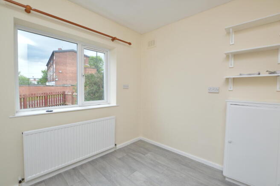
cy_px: 93
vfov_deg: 77.2
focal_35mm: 15
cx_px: 140
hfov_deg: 100.4
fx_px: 117
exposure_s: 1/125
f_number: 5.6
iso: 360
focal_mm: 10
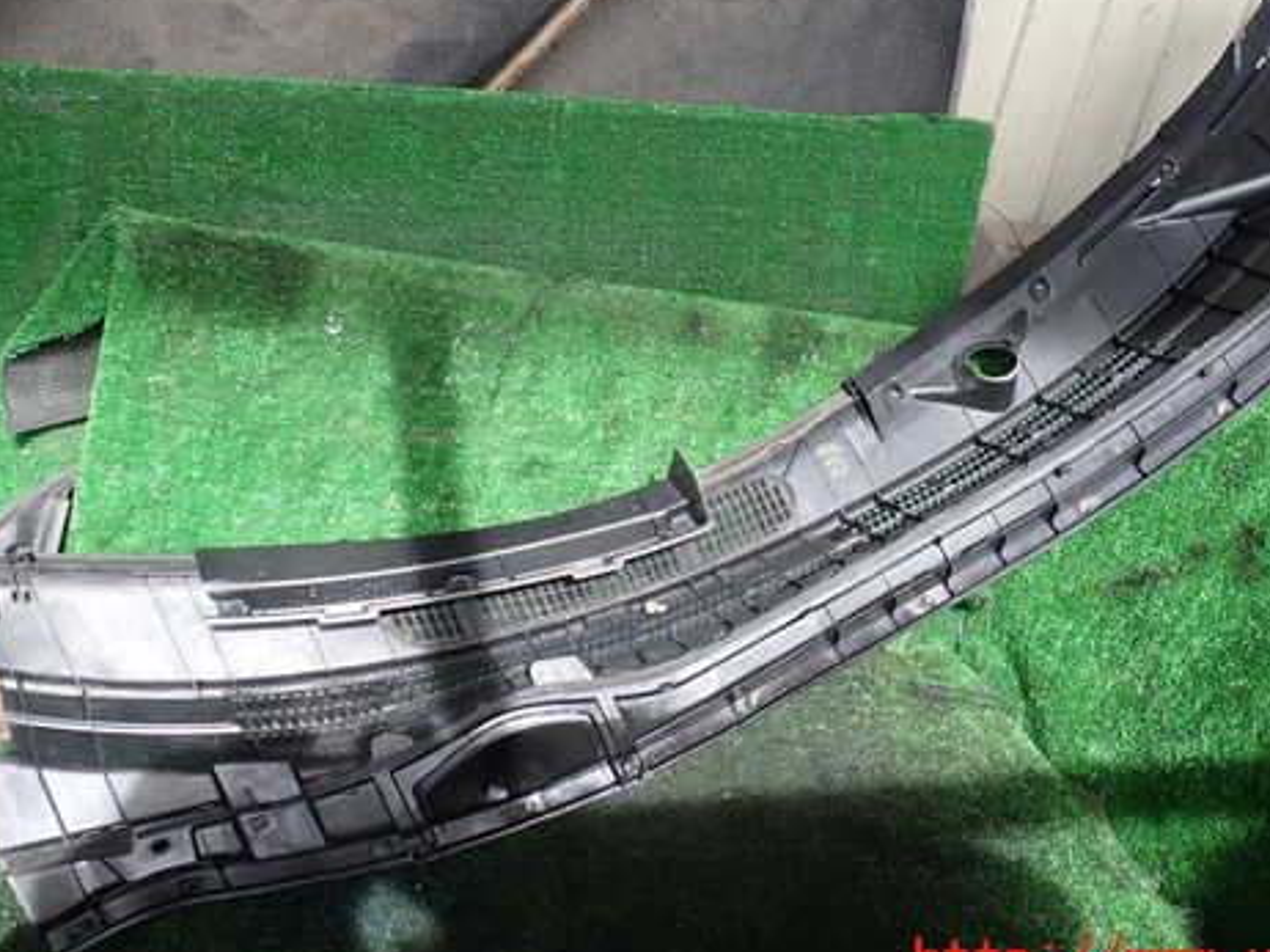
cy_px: 380
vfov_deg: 36.6
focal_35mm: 39
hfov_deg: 47.8
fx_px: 1430
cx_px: 709
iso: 100
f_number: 3.2
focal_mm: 5.4
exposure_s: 1/100
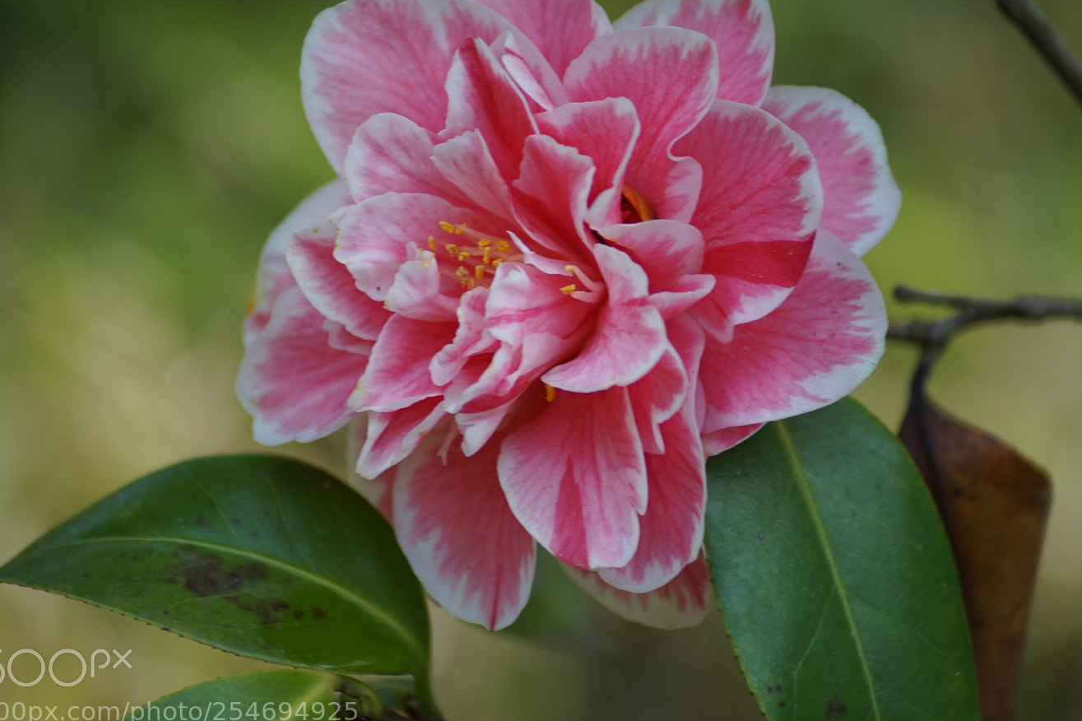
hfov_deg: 5.6
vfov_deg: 3.8
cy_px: 337
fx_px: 10967
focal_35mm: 365
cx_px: 586
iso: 400
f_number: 5.6
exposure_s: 1/320
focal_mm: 300
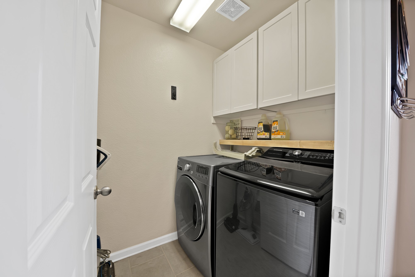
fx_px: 138
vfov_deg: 90.1
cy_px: 138
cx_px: 208
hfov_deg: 112.6
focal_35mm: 12
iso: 640
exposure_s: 1/6
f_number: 9
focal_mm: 12
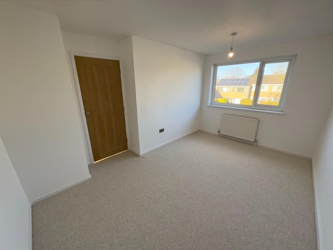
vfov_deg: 85.7
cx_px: 166
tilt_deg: -17.1
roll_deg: +0.1
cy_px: 125
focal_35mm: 14
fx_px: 135
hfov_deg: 102.1
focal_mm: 2.22
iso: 64
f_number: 2.2
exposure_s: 1/99
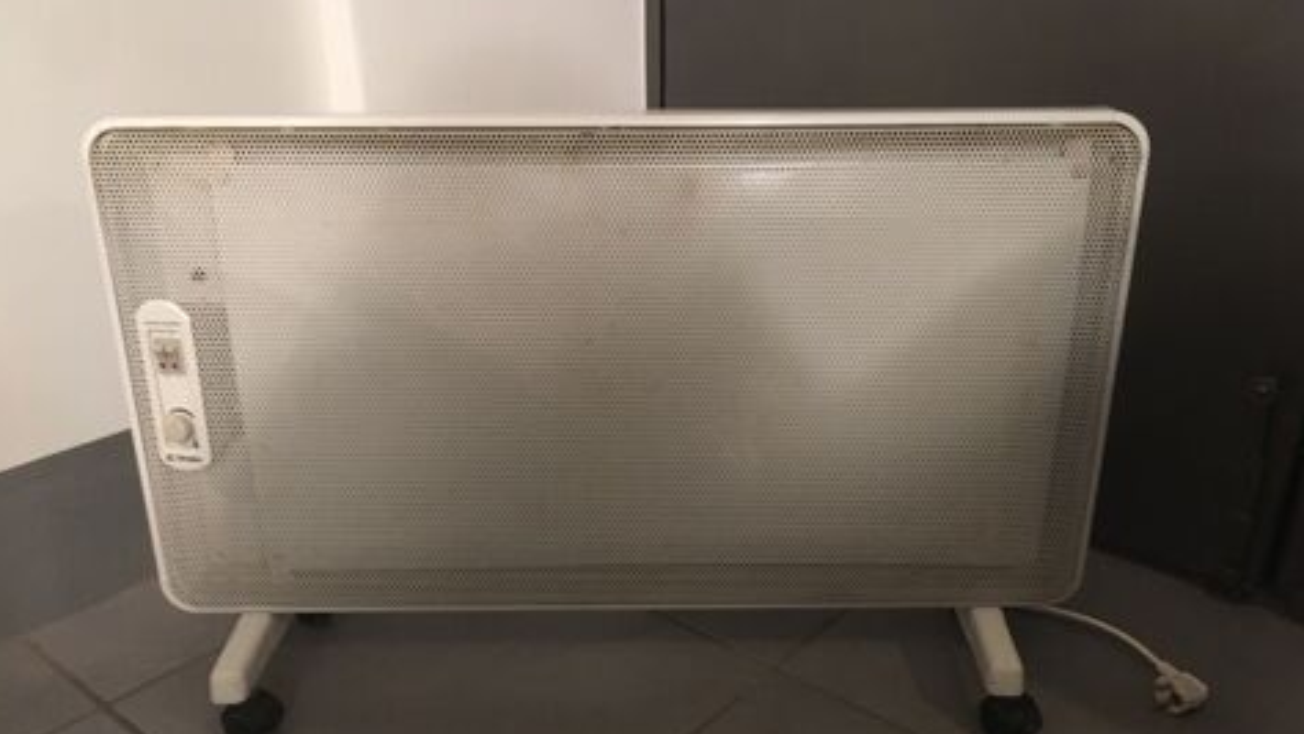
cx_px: 646
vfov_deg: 36.4
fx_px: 1107
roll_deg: -0.7
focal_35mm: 32
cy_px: 470
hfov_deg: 61.0
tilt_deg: -28.3
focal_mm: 4.15
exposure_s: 1/17
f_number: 2.2
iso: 400
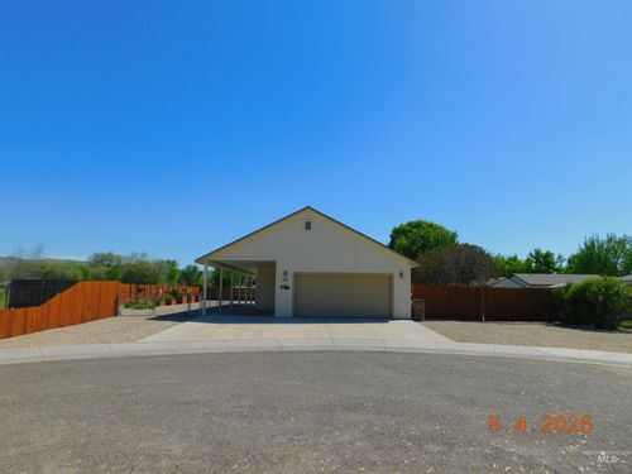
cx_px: 316
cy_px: 237
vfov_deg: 58.9
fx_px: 420
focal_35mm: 23
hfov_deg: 73.9
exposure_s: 1/800
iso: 125
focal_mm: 4
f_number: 6
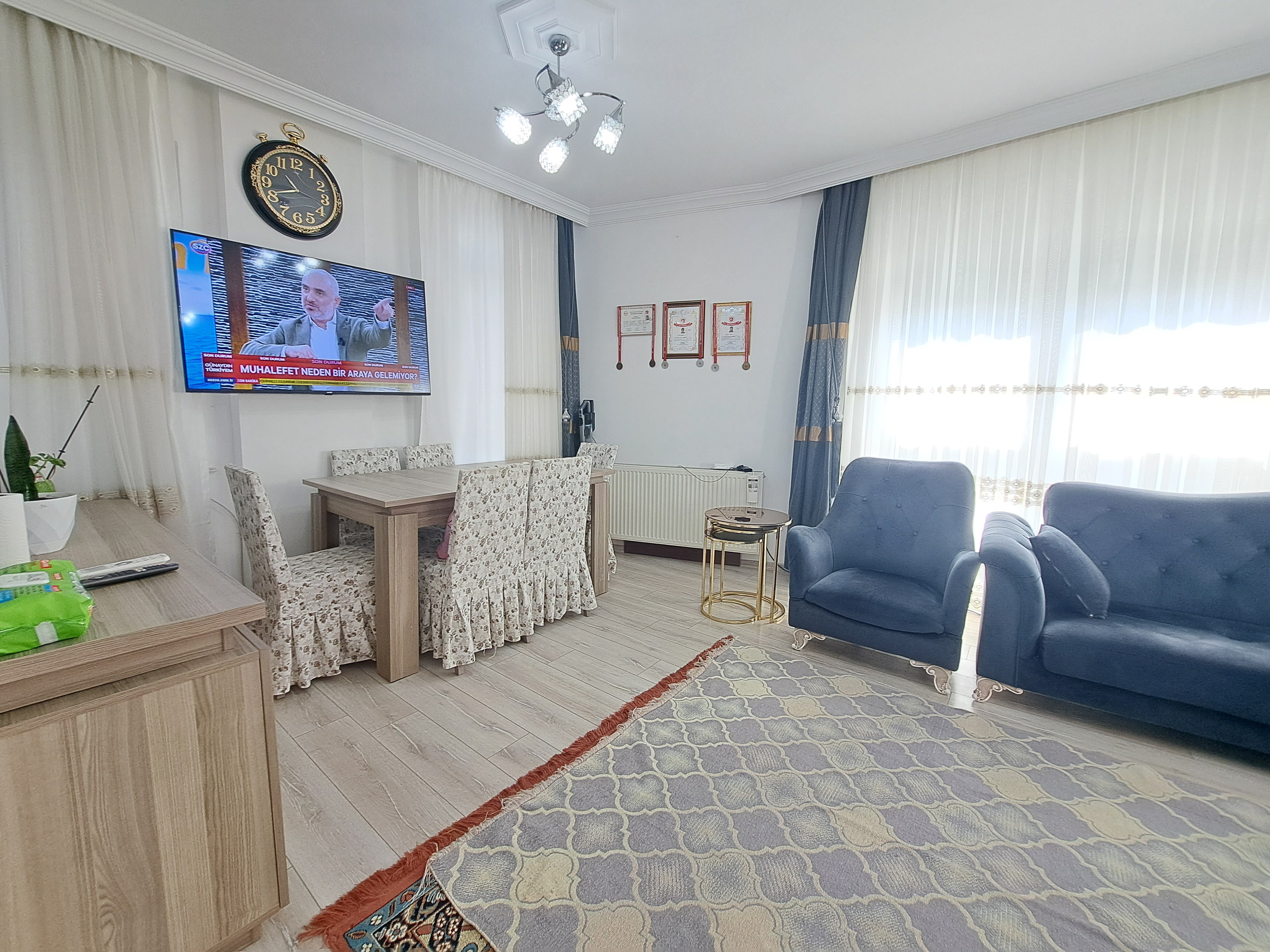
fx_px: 477
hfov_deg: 106.2
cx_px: 635
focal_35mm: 13
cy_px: 476
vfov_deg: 89.9
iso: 50
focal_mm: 1.74
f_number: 2.2
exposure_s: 1/50
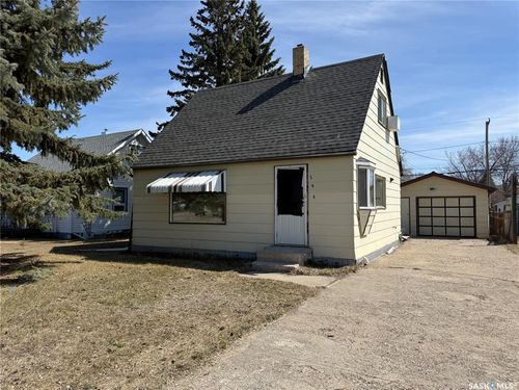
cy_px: 195
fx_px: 360
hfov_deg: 71.6
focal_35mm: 24
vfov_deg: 56.8
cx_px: 260
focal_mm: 6.76
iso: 80
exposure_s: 1/4405
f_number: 1.78
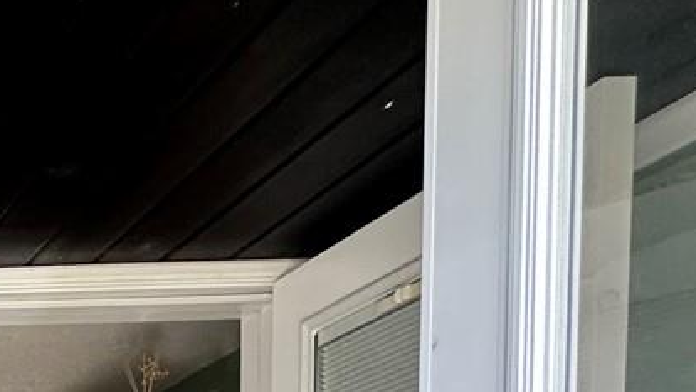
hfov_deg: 24.6
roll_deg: +0.6
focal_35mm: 59
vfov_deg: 16.2
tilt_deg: -3.8
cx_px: -422
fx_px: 1089
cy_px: 759
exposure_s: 1/99
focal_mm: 2.22
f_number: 2.2
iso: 125
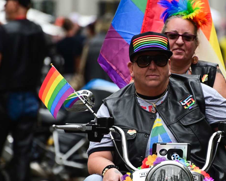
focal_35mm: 619
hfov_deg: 3.1
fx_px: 4141
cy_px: 128
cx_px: 161
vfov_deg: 2.5
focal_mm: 300
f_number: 5.6
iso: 800
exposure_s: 1/1250
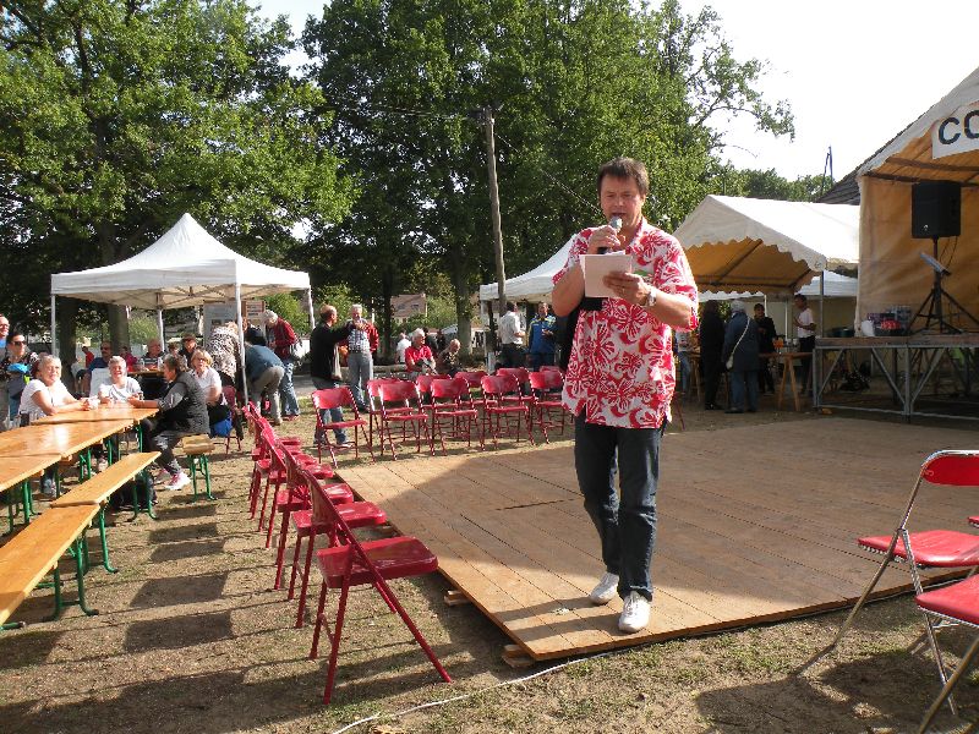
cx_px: 490
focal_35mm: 27
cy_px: 367
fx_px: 764
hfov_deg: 65.3
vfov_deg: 51.4
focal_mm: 4.7
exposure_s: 1/151
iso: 64
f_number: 5
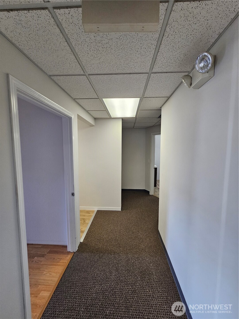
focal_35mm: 13
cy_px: 160
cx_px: 120
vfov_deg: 106.2
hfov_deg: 89.9
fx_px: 120
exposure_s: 1/60
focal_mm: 2.2
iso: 200
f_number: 2.2
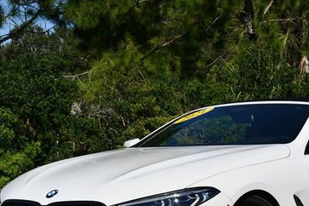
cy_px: 160
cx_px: 220
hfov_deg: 19.2
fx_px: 910
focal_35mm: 106
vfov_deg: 12.9
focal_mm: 30
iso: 100
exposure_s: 1/320
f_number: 9
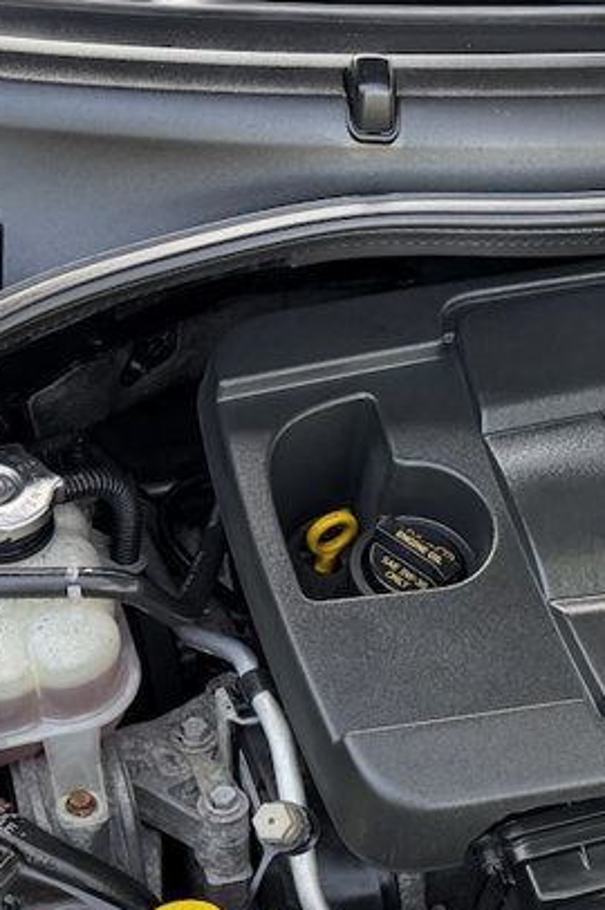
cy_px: 764
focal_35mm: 63
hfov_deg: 20.5
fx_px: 1591
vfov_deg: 30.9
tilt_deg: -49.2
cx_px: 668
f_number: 1.78
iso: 125
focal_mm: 6.76
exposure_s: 1/209
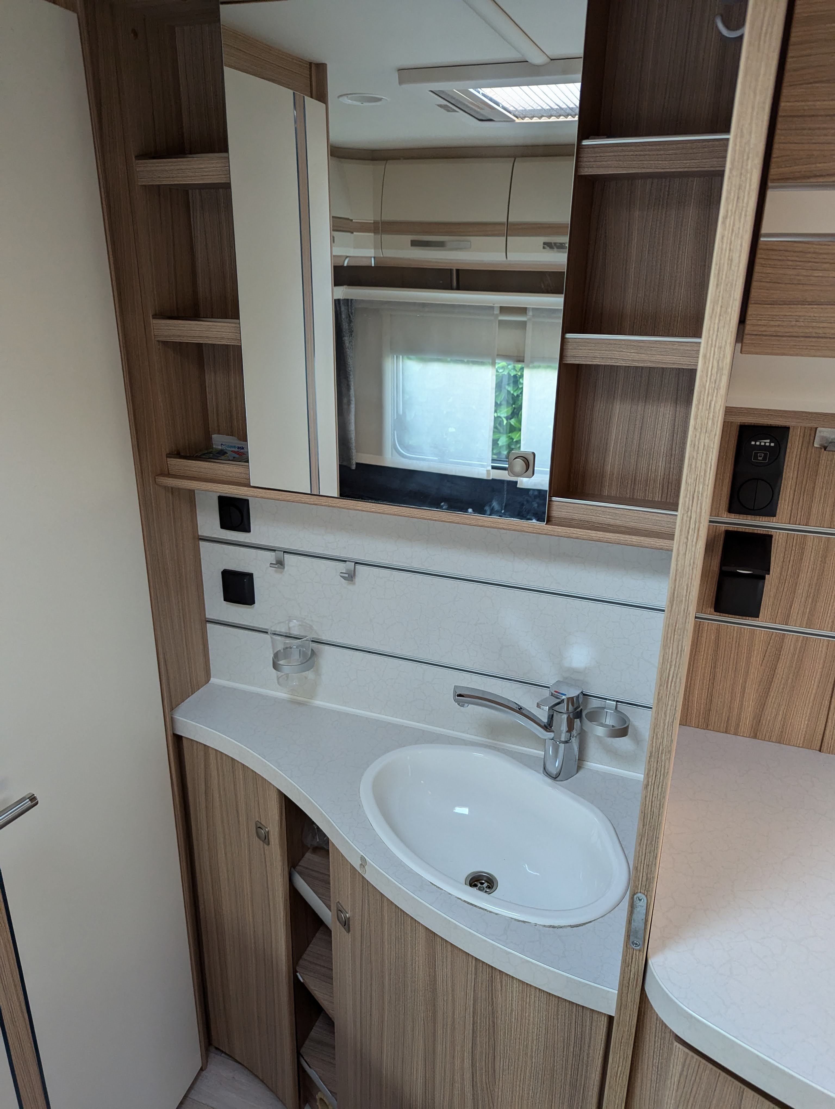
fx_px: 770
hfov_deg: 56.9
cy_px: 554
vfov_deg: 71.5
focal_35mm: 24
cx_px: 418
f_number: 1.85
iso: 394
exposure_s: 1/67.5
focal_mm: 6.81
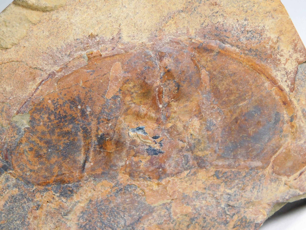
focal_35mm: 99
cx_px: 153
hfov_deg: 19.8
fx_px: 875
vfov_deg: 14.9
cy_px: 115
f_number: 4.6
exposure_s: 1/100
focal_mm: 17.6
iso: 125
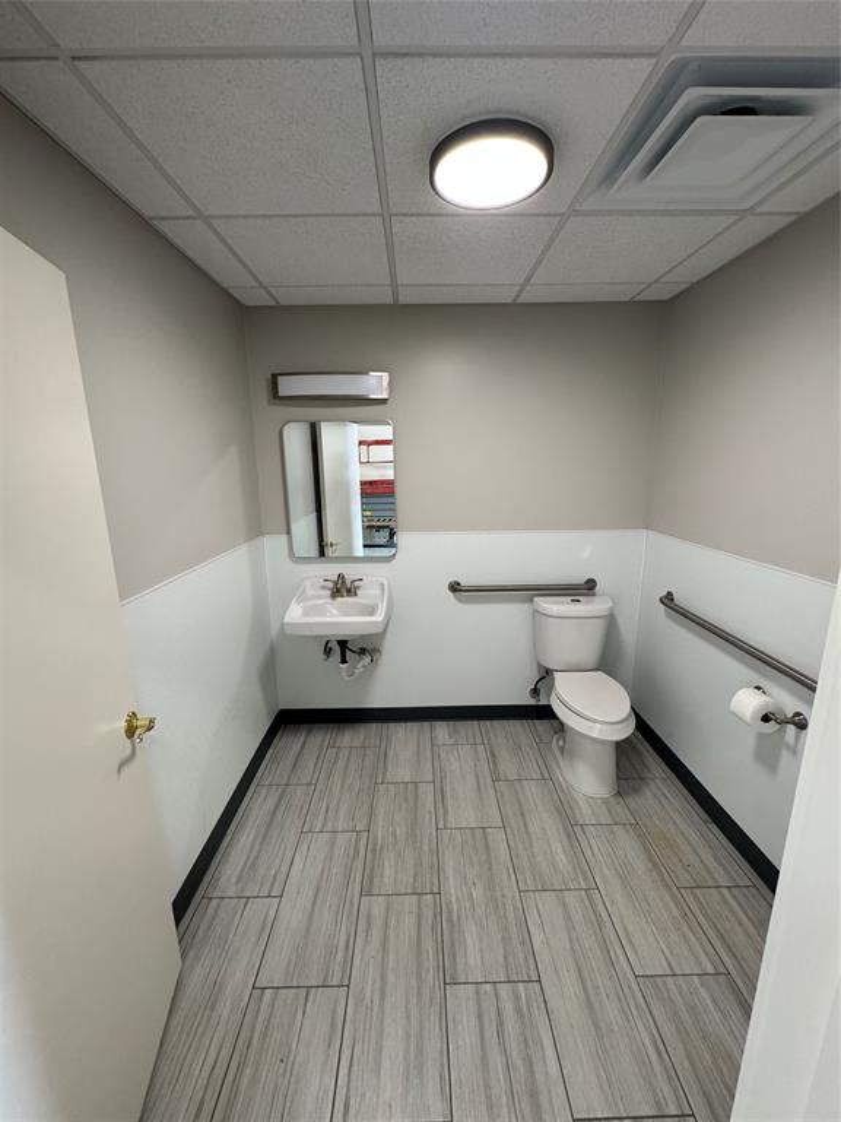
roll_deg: +2.1
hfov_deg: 85.7
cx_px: 420
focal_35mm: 14
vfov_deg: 102.1
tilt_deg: -13.1
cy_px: 561
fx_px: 454
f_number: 2.2
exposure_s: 1/120
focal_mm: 2.22
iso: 320
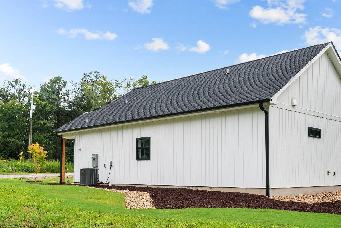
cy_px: 141
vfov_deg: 32.8
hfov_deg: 47.5
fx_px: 385
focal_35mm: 41
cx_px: 203
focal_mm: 30.5
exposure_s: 1/320
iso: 400
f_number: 8
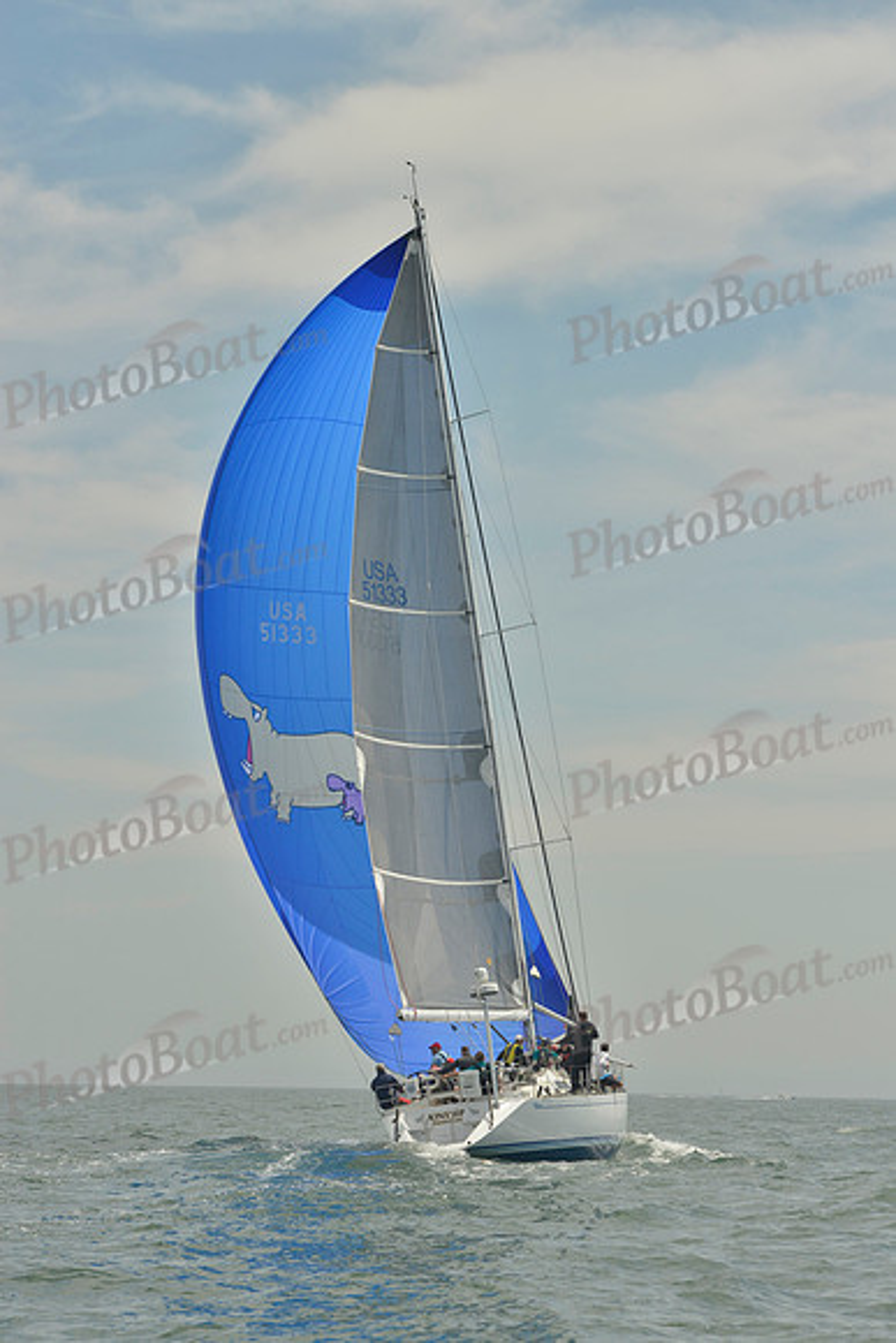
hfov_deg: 14.9
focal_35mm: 92
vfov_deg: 22.1
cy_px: 672
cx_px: 448
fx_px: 3432
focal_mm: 92
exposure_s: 1/1250
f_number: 10
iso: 280
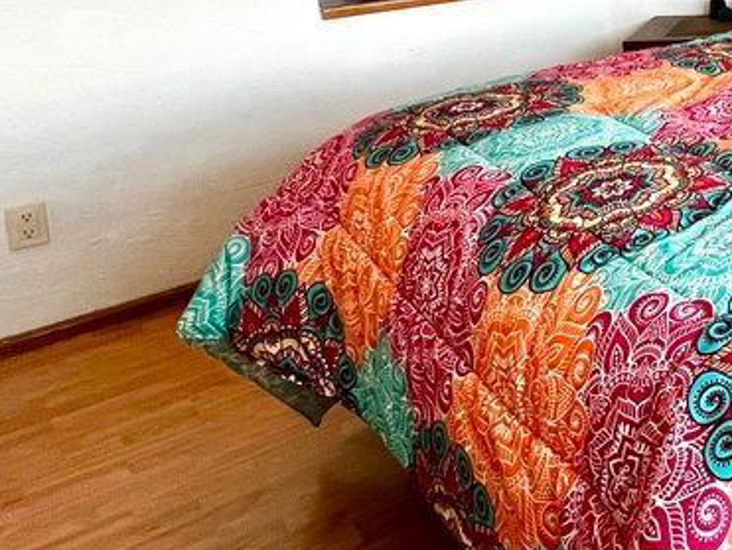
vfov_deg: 31.6
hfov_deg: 32.7
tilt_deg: -10.3
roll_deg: +1.0
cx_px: 963
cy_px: -12
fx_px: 889
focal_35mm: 42
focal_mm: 1.57
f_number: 1.8
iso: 125
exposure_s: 1/60
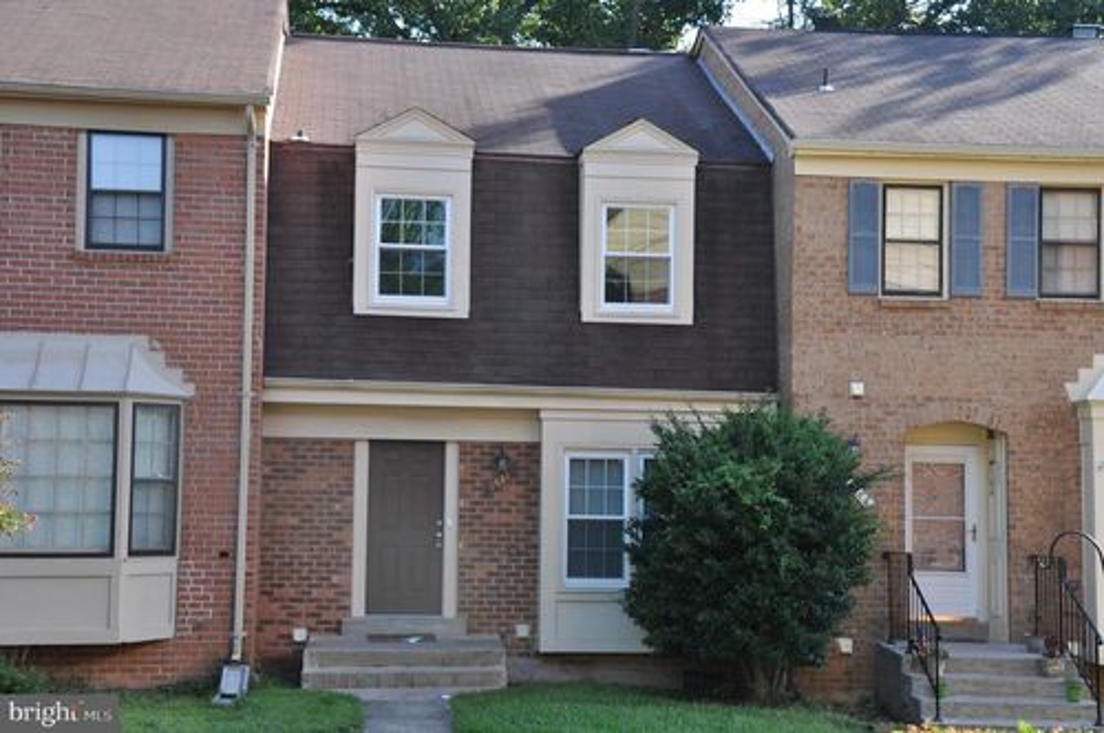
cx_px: 552
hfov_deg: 35.1
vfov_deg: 23.7
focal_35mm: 57
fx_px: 1746
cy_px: 366
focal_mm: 38
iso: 400
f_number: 7.1
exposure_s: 1/200
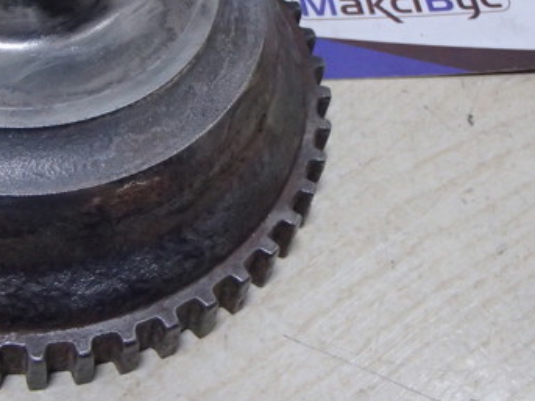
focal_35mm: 69
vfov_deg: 21.2
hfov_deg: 27.9
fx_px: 1066
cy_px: 144
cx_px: 158
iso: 800
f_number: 4.7
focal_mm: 6.64
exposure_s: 1/60
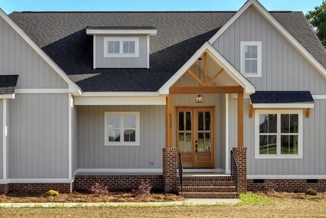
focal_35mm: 64
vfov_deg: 21.3
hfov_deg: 31.2
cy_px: 125
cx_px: 115
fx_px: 580
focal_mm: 33
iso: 250
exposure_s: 1/250
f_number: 9
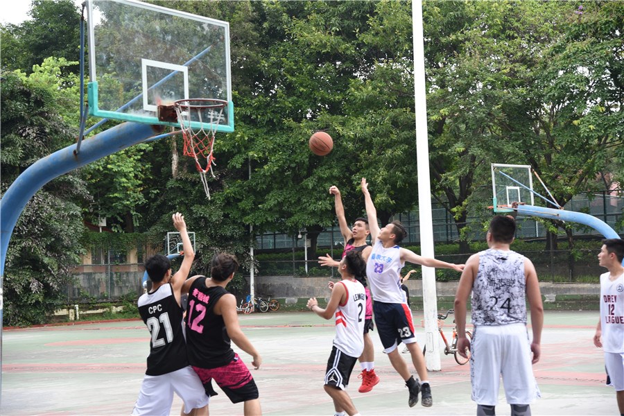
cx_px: 312
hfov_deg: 28.8
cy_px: 208
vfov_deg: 19.5
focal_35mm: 70
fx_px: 1213
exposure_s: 1/400
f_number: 5
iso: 400
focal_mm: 70
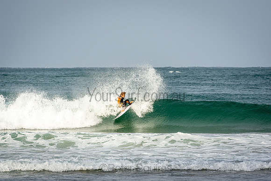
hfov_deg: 6.9
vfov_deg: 4.6
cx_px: 136
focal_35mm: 300
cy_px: 90
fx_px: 2259
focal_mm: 200
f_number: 5.6
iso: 200
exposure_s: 1/1600
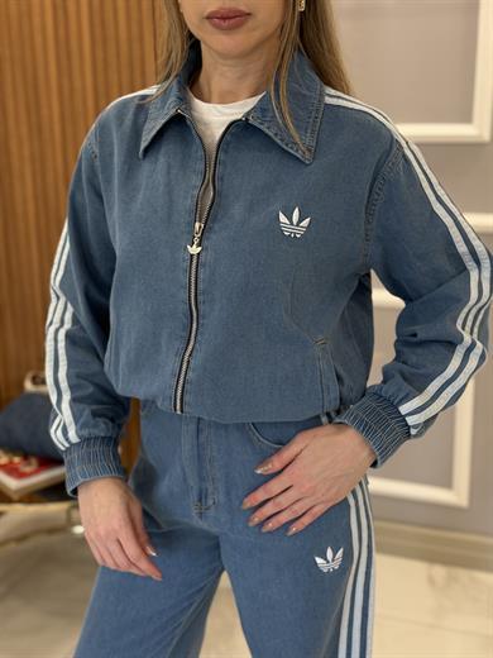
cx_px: 246
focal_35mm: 48
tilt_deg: -15.4
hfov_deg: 30.3
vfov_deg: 39.7
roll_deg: +0.3
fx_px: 911
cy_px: 329
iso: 100
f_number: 1.78
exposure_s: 1/69
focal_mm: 6.76
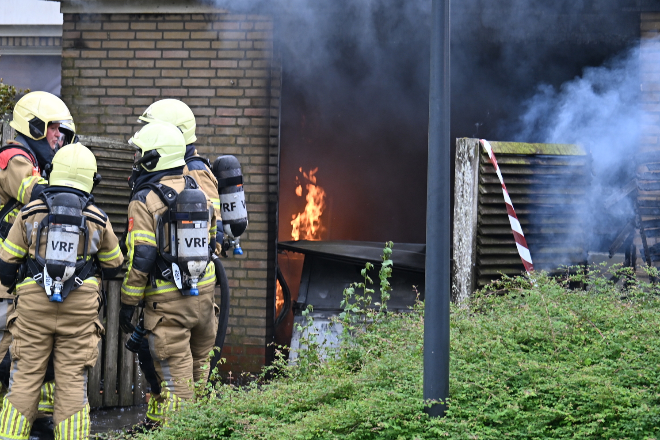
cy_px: 237
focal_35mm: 180
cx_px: 291
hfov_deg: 11.4
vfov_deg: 7.6
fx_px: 3300
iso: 1250
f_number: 7.1
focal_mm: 140
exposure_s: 1/250
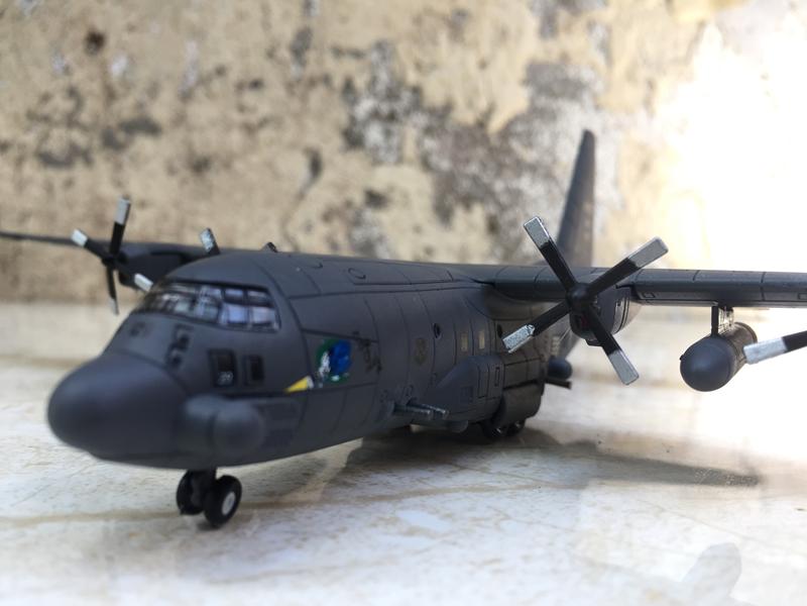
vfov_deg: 48.2
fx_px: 676
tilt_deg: -4.0
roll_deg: -2.7
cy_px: 303
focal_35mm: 29
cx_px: 404
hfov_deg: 61.7
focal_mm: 4.15
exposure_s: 1/50
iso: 32
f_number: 2.2
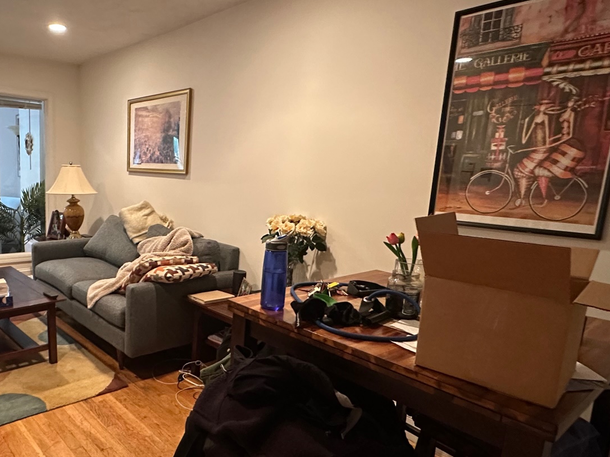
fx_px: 458
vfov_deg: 52.9
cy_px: 254
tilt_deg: -10.4
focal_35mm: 26
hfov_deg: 65.2
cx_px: 193
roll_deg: -2.2
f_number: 2.2
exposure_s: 1/60
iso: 800
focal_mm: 2.22
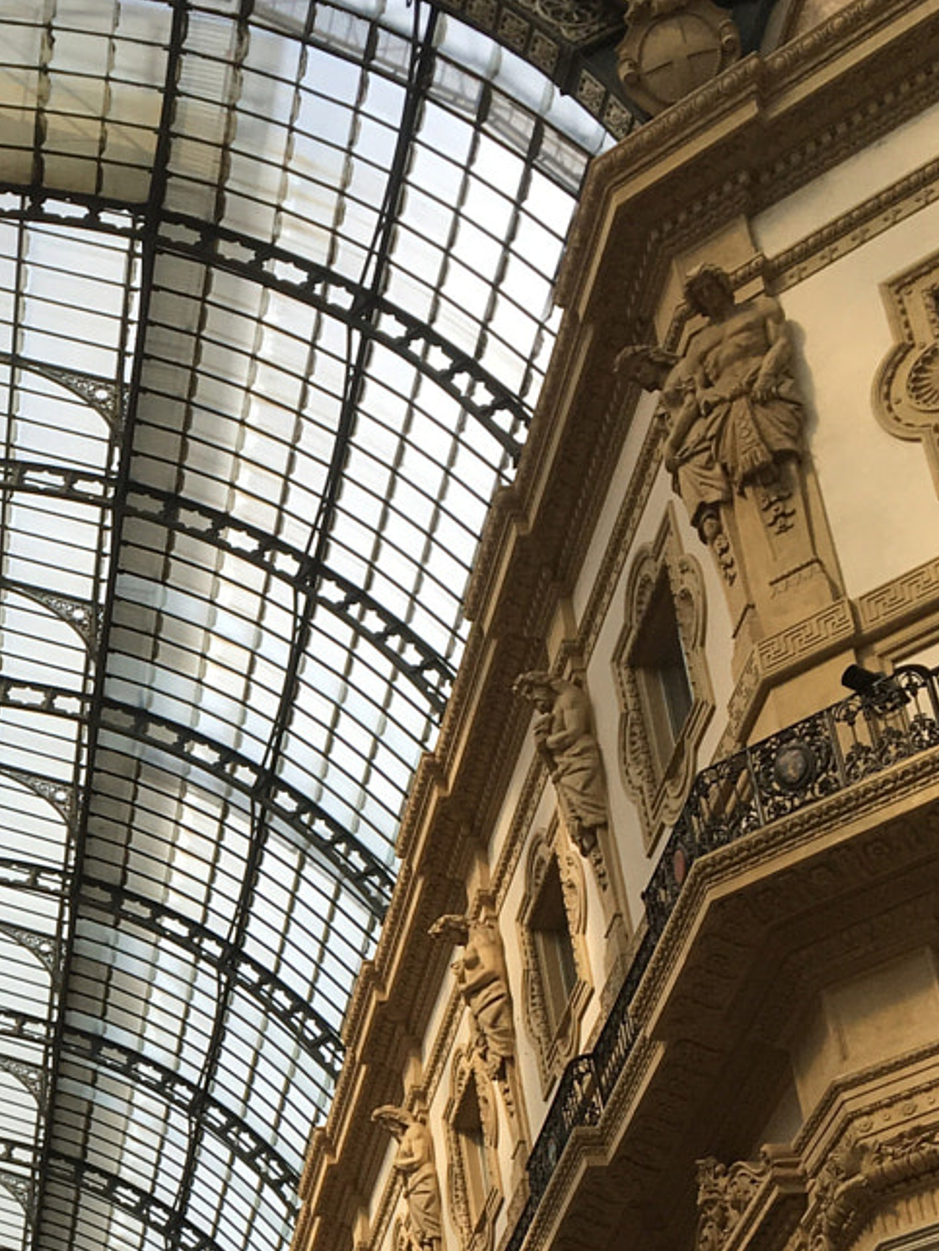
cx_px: -138
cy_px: 1101
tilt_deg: +30.5
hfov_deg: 19.4
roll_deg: +1.0
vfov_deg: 26.2
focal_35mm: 72
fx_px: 2604
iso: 25
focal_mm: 4.15
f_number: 2.2
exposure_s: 1/894
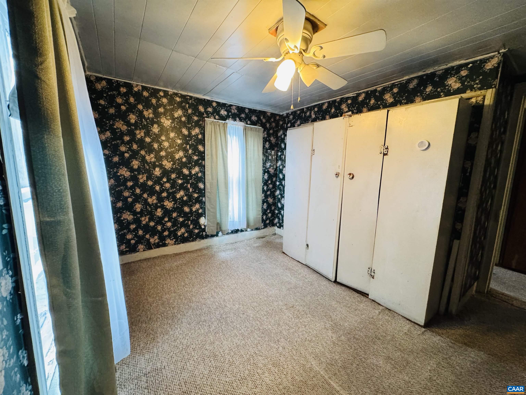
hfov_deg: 102.1
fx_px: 213
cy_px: 198
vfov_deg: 85.7
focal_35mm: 14
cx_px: 263
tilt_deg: -8.4
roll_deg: -1.3
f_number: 2.2
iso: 640
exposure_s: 1/60
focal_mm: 2.22
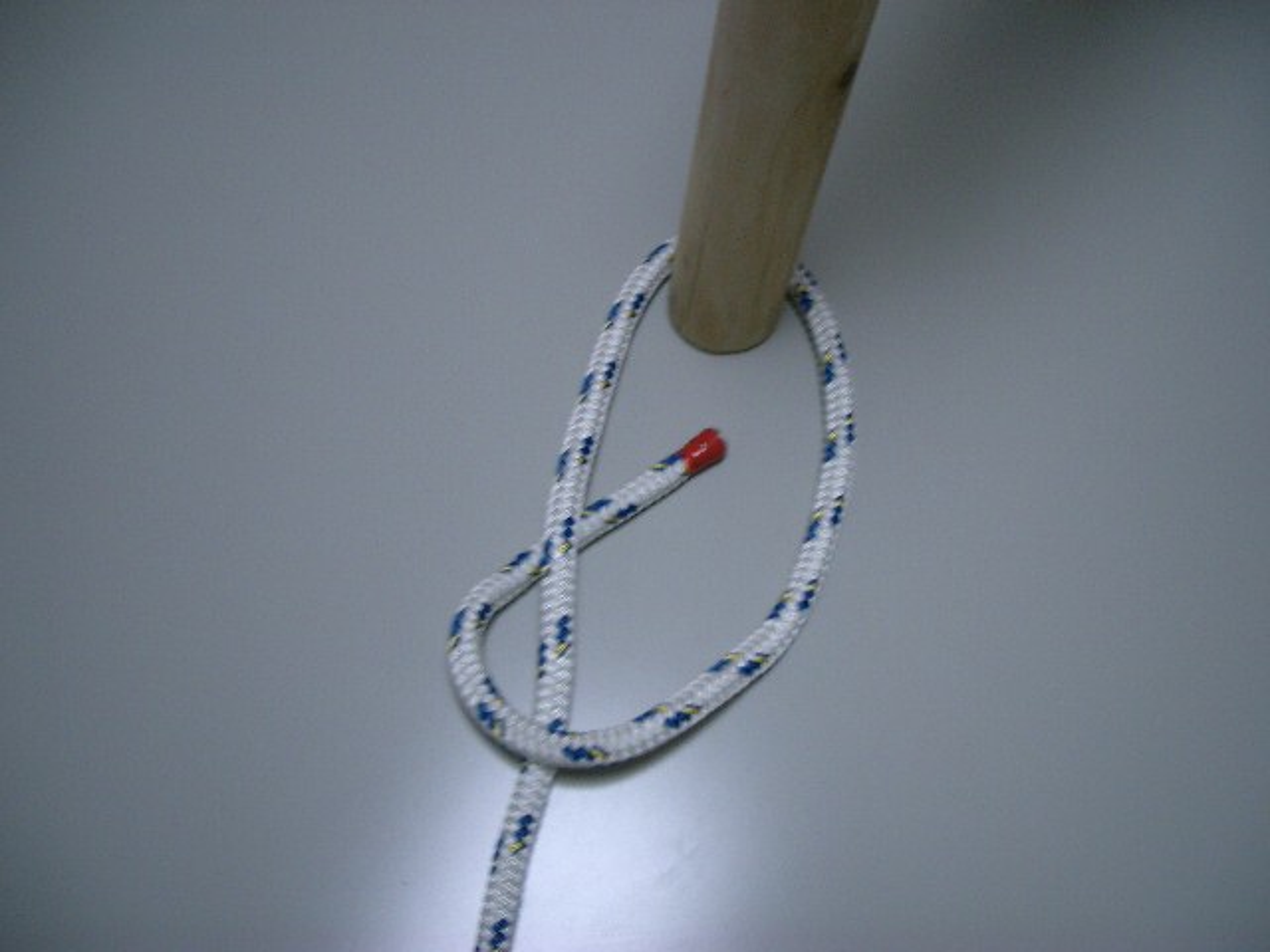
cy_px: 476
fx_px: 1284
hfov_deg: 52.6
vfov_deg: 40.7
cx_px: 635
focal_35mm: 35
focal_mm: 5.8
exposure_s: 1/50
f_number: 2.6
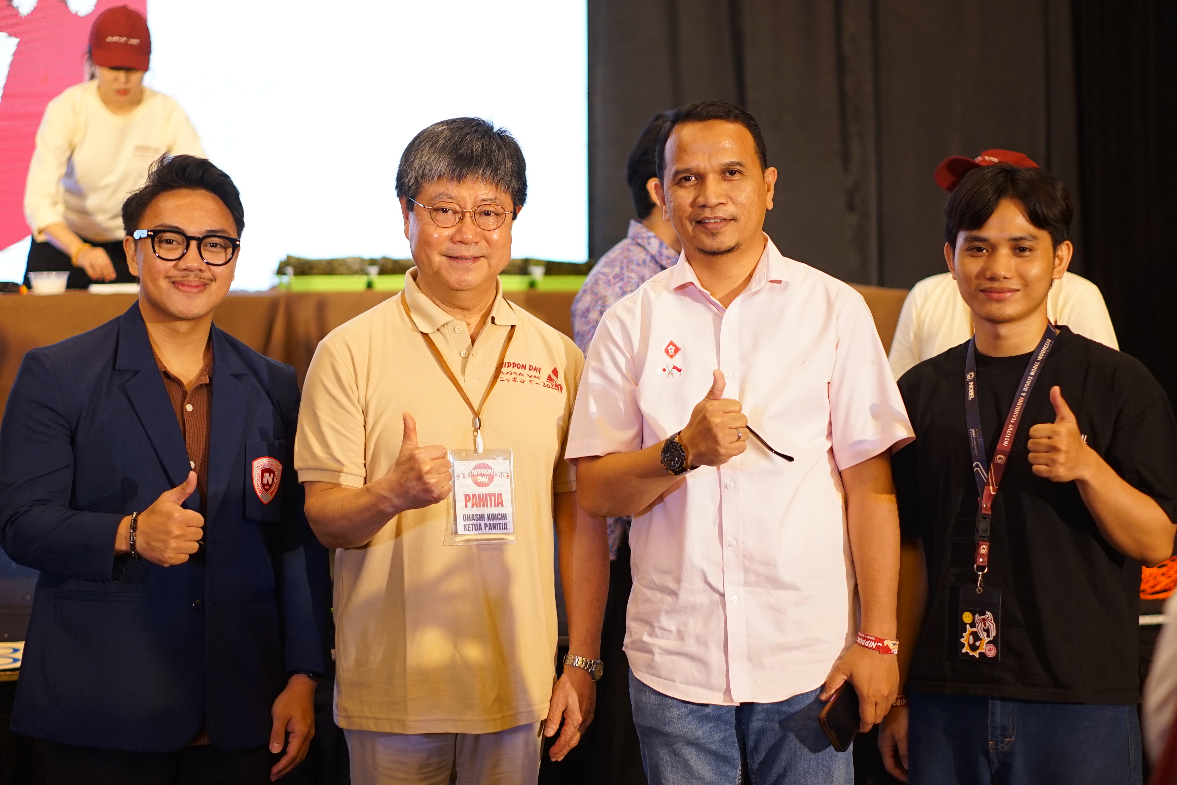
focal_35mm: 75
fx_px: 2452
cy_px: 392
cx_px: 588
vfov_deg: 18.2
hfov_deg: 27.0
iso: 640
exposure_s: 1/250
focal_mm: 50
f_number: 1.8
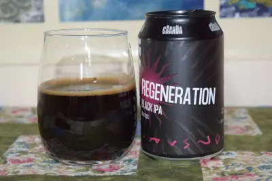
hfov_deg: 26.0
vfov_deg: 17.5
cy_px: 90
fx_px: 590
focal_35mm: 78
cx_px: 136
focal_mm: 52
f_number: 5.6
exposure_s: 1/60
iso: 800
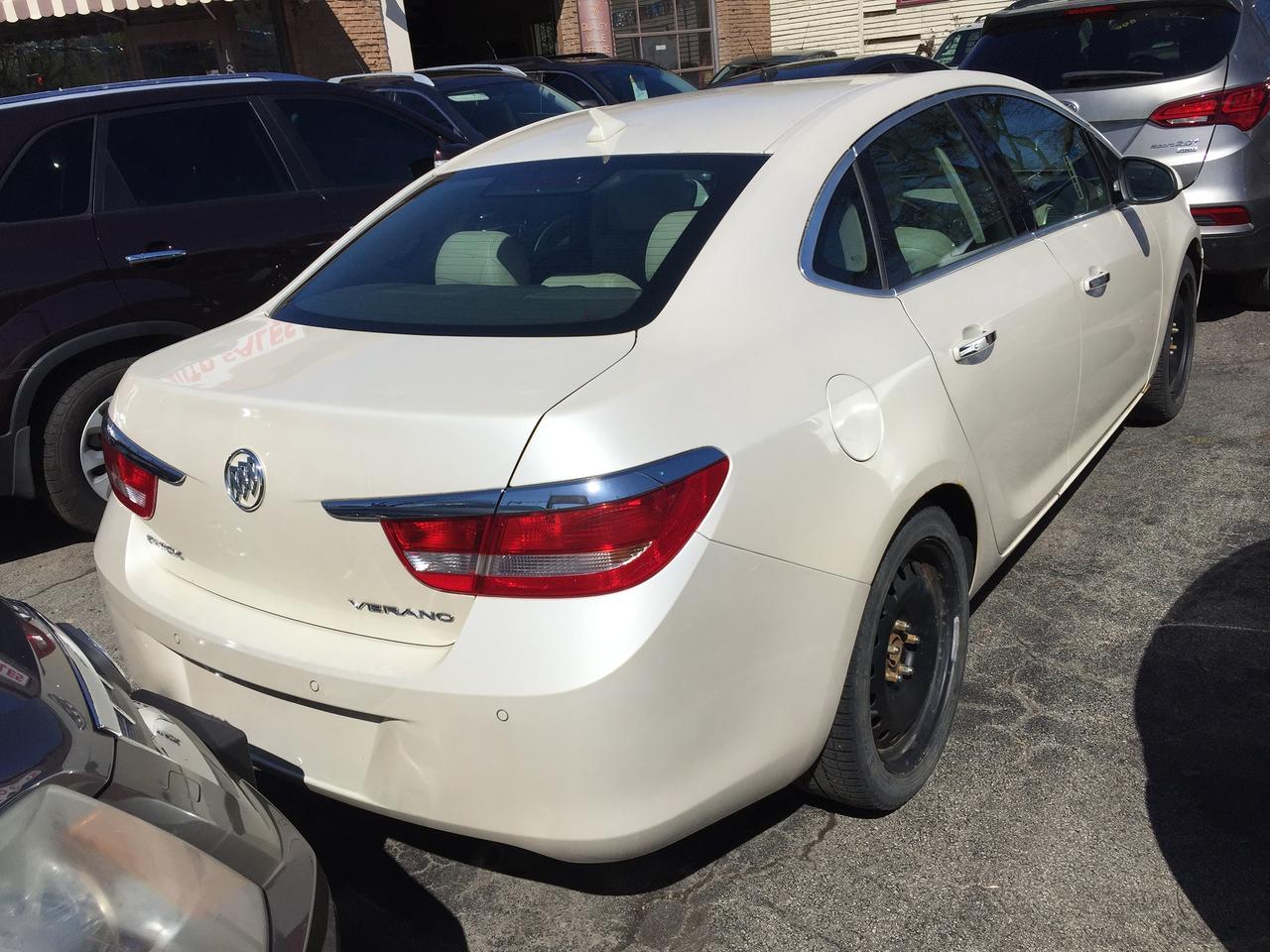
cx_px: 635
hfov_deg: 61.7
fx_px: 1064
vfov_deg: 48.2
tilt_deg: -19.7
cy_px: 476
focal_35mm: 29
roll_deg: +5.9
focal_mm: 4.15
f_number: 2.2
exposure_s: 1/4405
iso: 32
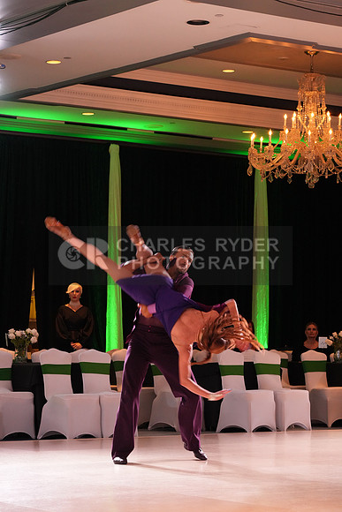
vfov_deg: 19.5
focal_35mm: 105
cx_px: 171
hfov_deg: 13.0
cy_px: 256
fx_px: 1495
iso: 5000
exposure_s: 1/200
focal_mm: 105
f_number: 7.1
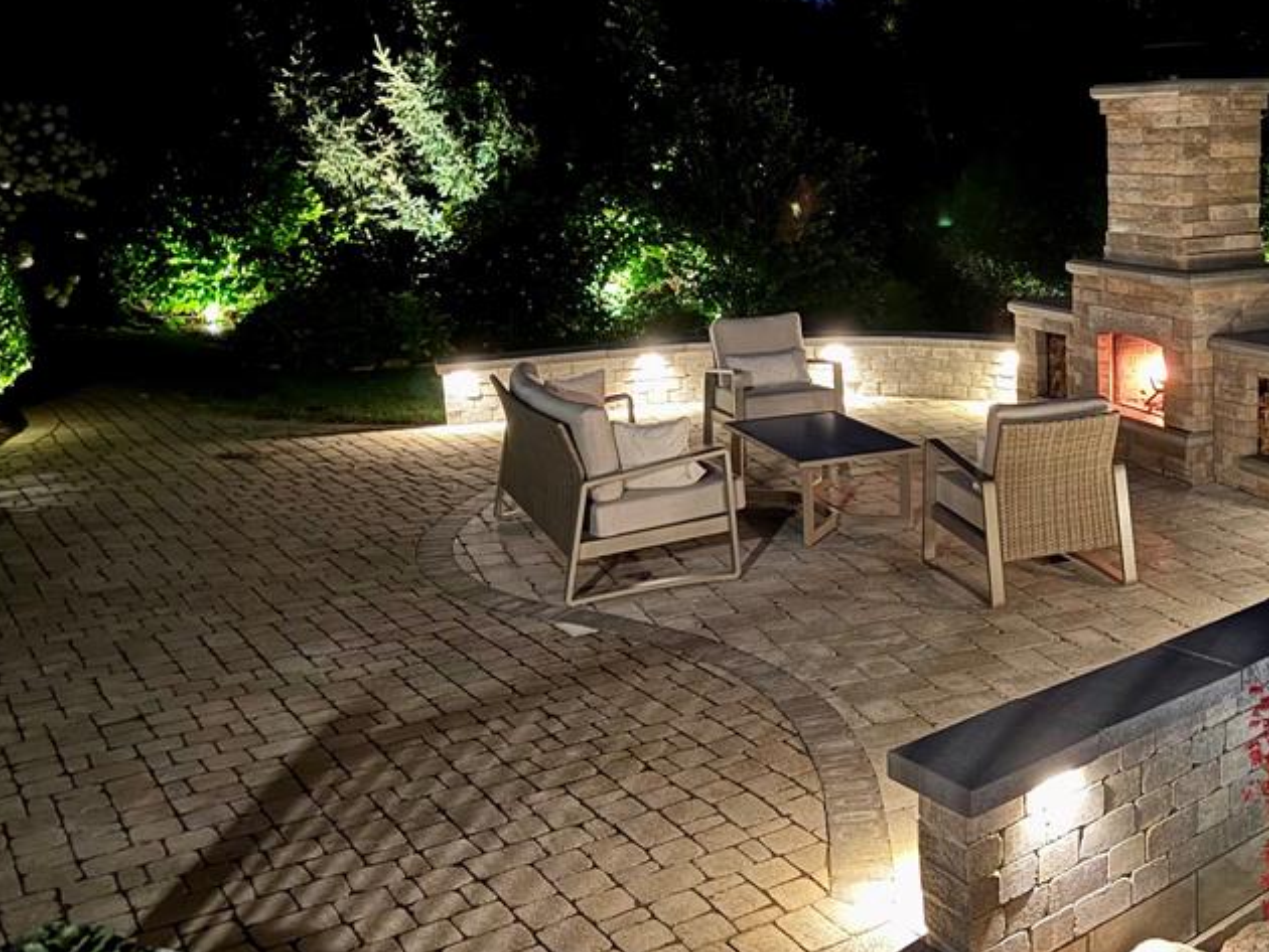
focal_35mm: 39
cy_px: 292
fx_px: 1430
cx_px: 983
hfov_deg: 45.8
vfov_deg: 36.3
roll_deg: +1.8
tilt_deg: -6.4
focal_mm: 6.76
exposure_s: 1/5
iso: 2000
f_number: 1.78
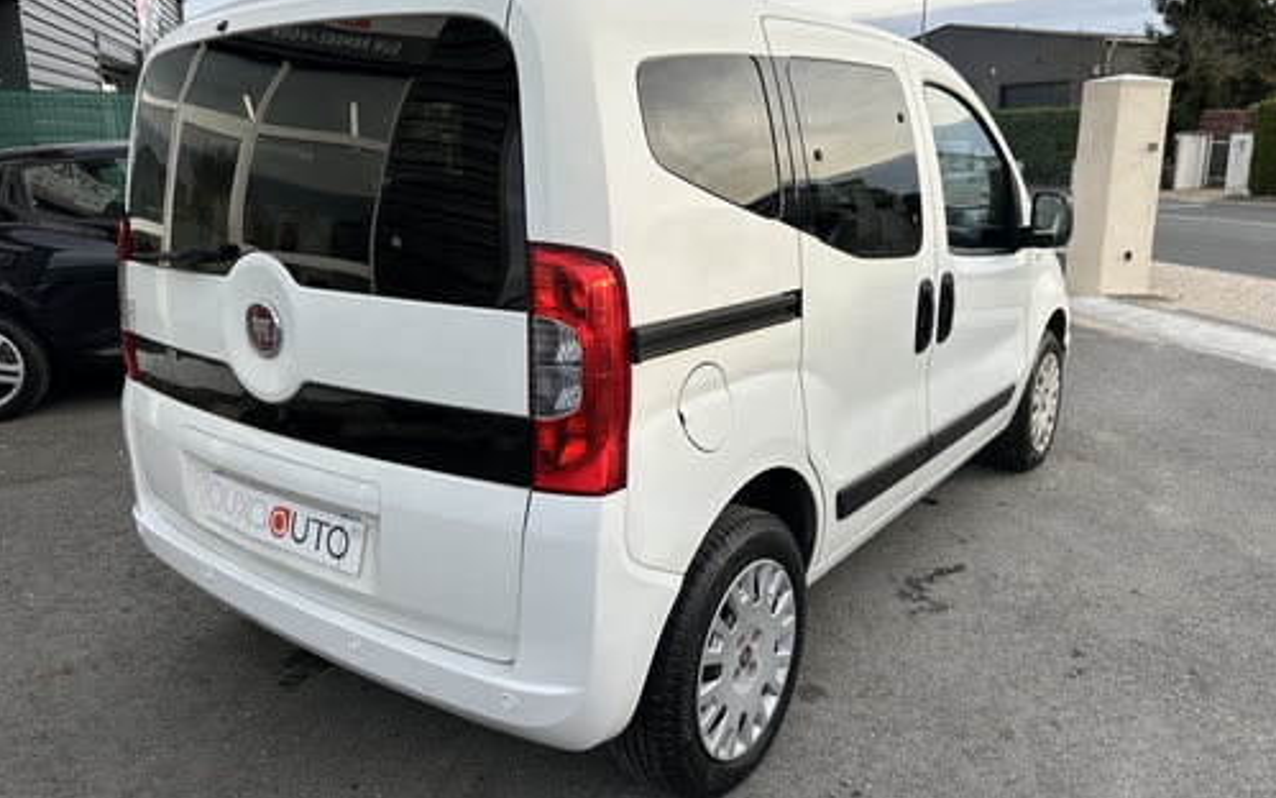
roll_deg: +0.4
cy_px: 347
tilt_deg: -12.8
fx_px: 904
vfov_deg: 47.5
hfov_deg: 70.4
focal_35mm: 26
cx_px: 644
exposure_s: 1/1119
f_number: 1.78
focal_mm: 6.86
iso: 80
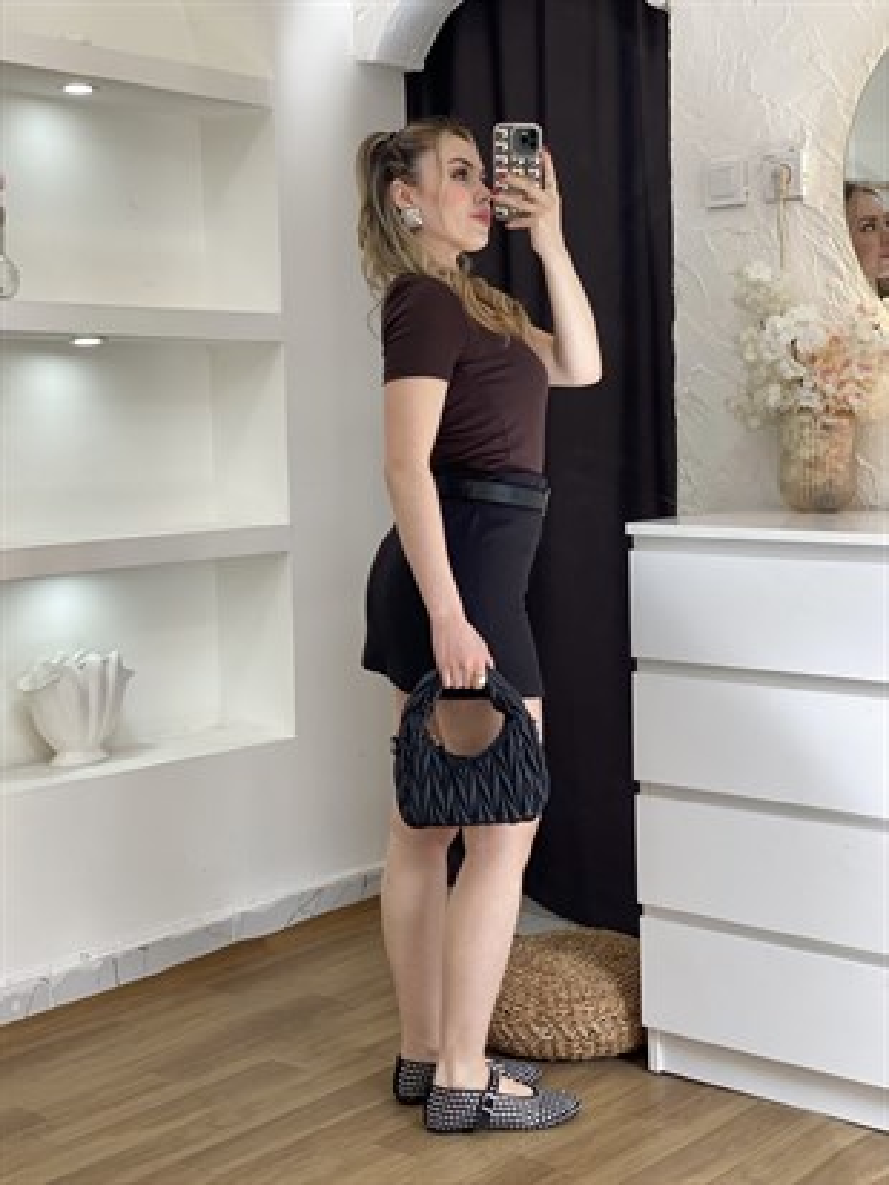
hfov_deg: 28.0
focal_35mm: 52
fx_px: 1780
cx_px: 444
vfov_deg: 36.8
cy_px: 592
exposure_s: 1/100
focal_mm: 6
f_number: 2
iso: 40
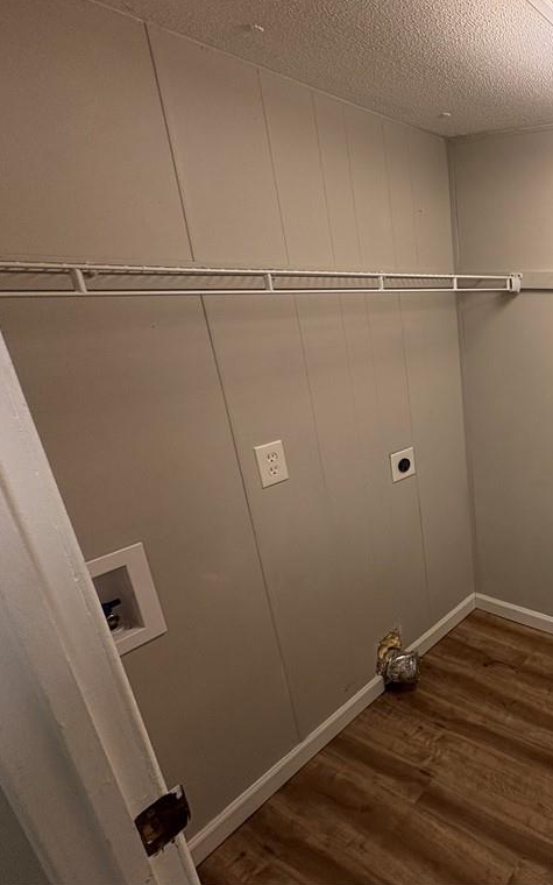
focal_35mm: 20
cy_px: 441
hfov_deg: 47.1
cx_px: 579
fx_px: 482
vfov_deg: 85.1
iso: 125
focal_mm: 2.22
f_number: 2.2
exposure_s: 1/60
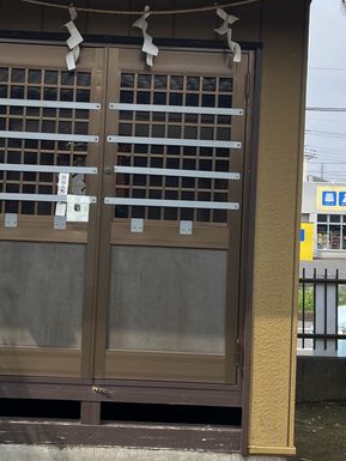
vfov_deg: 35.5
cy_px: 201
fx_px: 719
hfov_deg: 26.9
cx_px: 111
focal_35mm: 54
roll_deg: -2.7
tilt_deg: +1.7
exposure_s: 1/3460
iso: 50
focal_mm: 5.7
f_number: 1.5
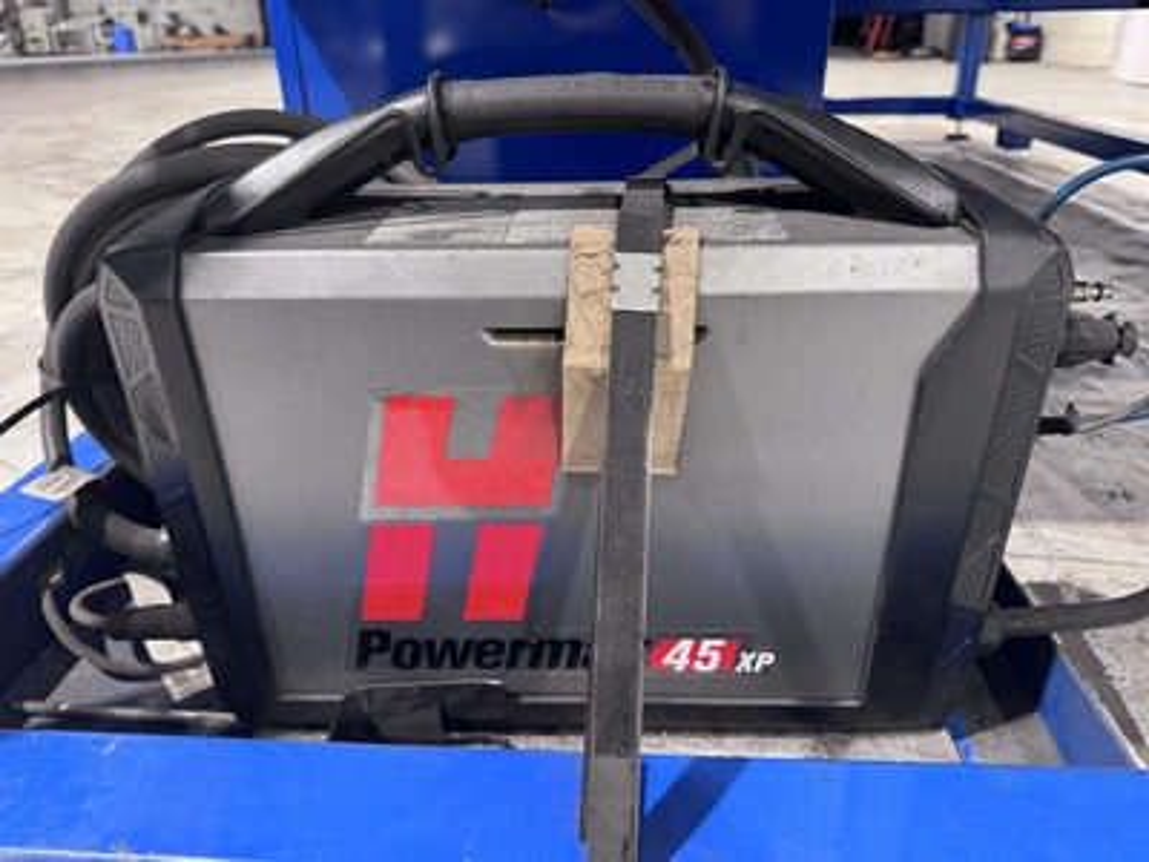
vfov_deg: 56.8
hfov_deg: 71.6
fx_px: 797
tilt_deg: -27.2
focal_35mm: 24
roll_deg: +1.4
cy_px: 431
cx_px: 574
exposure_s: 1/60
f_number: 1.78
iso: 320
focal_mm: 6.76
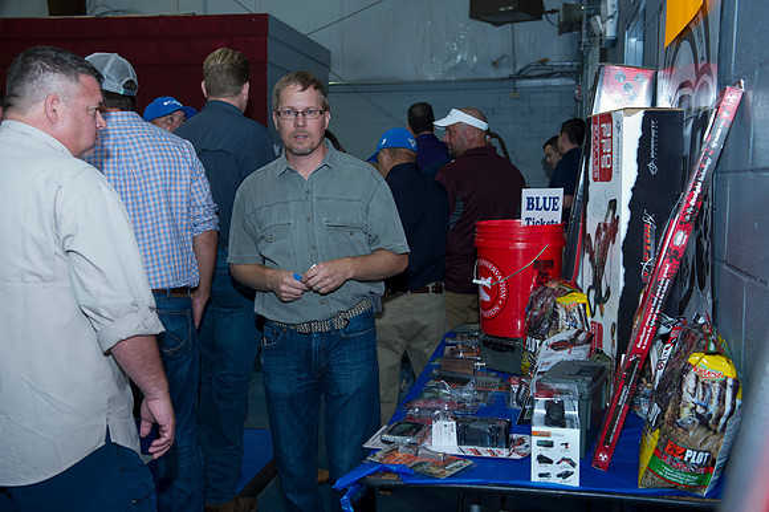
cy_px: 256
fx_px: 897
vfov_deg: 31.9
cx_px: 384
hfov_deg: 46.4
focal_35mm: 42
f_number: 5
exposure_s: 1/100
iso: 1250
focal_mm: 42
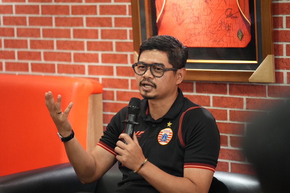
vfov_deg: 8.8
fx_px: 1257
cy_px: 96
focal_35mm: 156
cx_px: 145
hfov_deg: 13.2
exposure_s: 1/200
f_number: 2.8
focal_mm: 156
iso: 4000
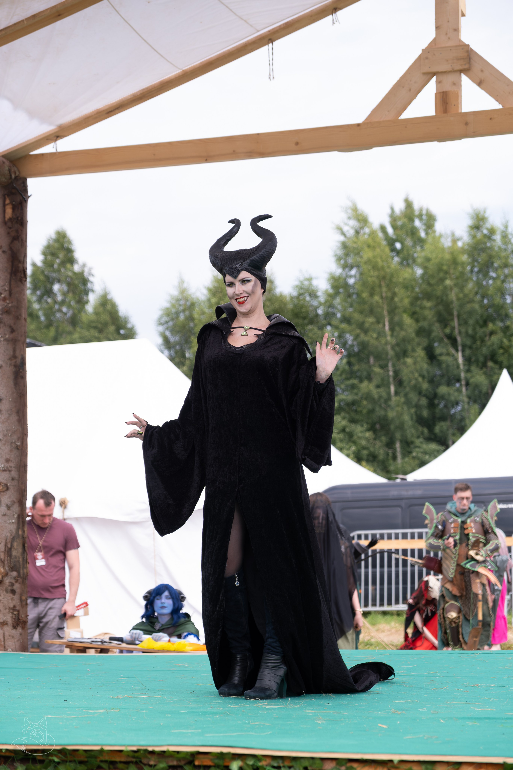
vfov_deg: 24.5
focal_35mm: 83
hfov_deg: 16.5
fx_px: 1774
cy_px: 385
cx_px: 256
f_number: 3.6
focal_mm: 55
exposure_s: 1/1250
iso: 250
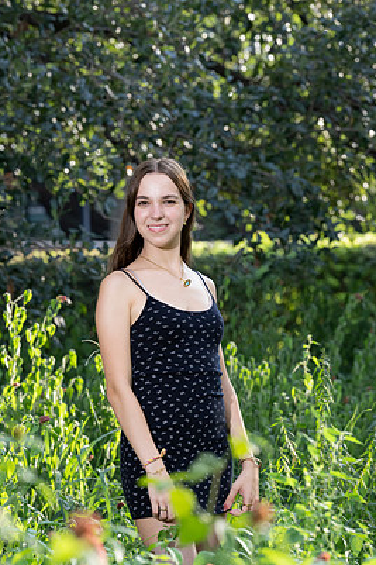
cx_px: 176
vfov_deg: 10.8
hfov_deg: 7.2
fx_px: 2995
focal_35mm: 191
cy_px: 311
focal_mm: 170
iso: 640
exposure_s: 1/200
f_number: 8
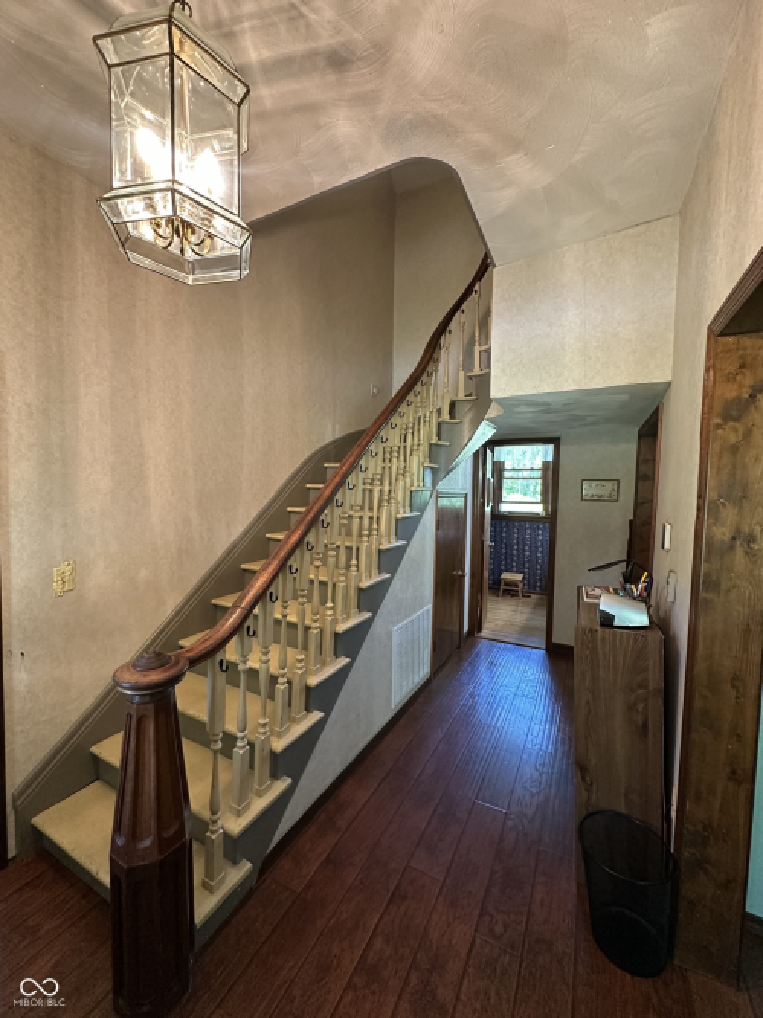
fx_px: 412
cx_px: 382
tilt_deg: -2.9
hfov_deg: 85.7
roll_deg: -2.0
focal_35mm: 14
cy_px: 509
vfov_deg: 102.1
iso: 500
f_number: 2.2
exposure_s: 1/60
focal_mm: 2.22
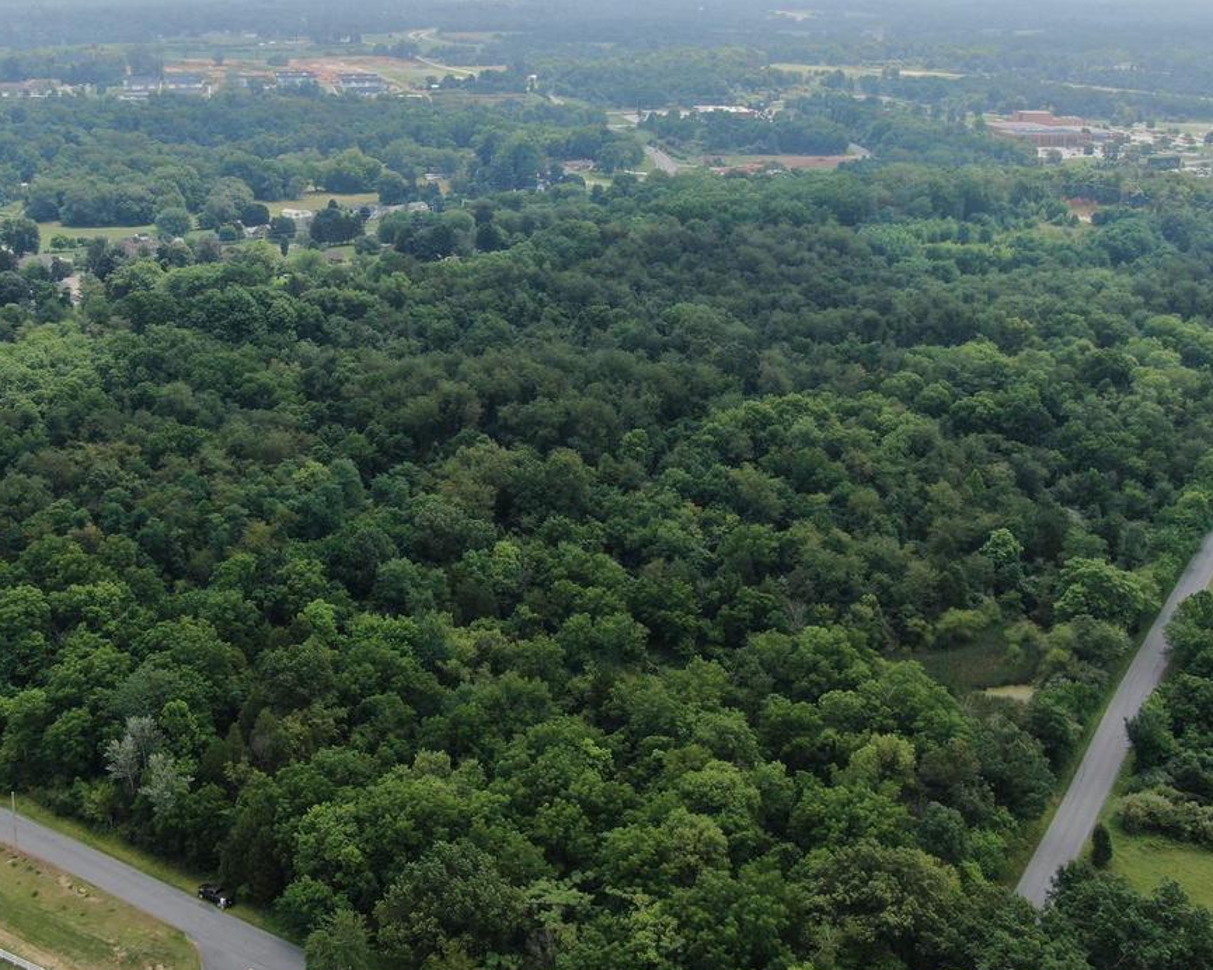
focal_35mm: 39
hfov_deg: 46.4
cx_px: 456
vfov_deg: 38.1
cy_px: 397
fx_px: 1400
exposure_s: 1/1000
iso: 100
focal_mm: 4.39
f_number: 2.8
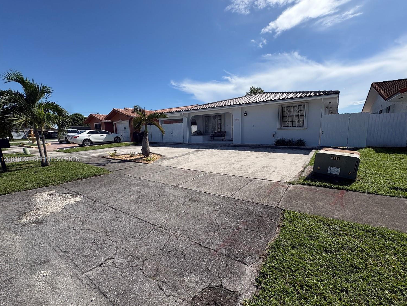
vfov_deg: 81.7
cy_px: 160
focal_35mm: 15
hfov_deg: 98.1
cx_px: 213
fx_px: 176
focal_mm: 2.22
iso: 50
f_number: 2.2
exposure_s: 1/2874
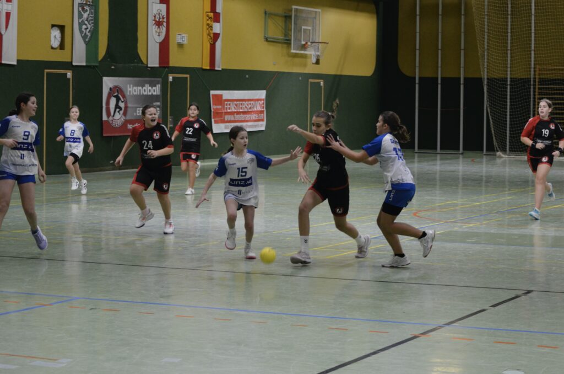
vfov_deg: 16.5
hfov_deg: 24.7
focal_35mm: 82
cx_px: 282
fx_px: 1290
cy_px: 187
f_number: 4
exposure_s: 1/250
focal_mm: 55
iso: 1600
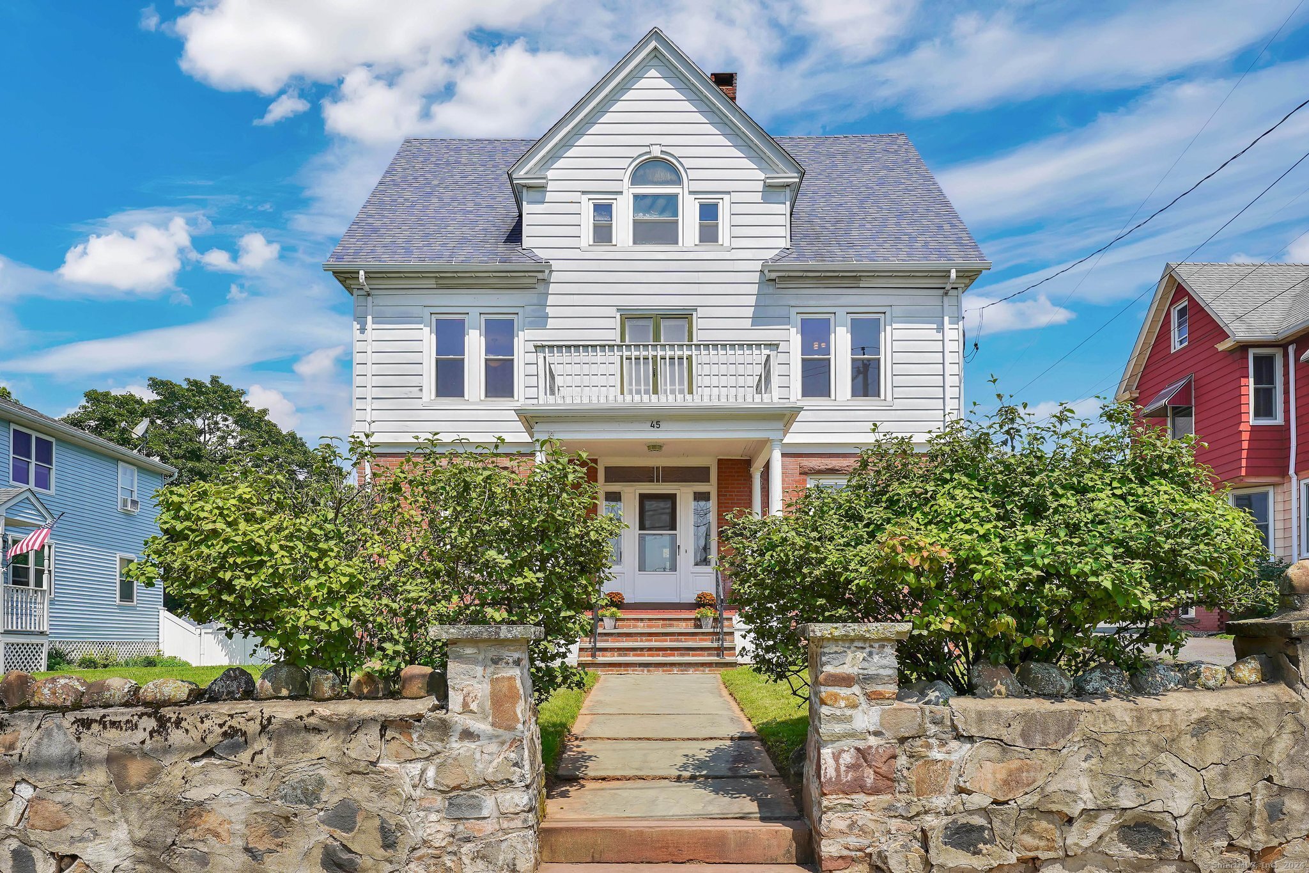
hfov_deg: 73.7
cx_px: 654
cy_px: 436
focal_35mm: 24
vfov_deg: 53.1
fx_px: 873
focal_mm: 24
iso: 100
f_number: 10
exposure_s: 1/200
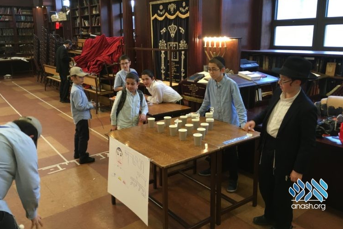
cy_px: 97
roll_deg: +1.8
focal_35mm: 31
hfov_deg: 60.3
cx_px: 167
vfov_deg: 42.2
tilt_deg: -10.4
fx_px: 295
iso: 80
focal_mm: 4.15
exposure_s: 1/30
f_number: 2.2
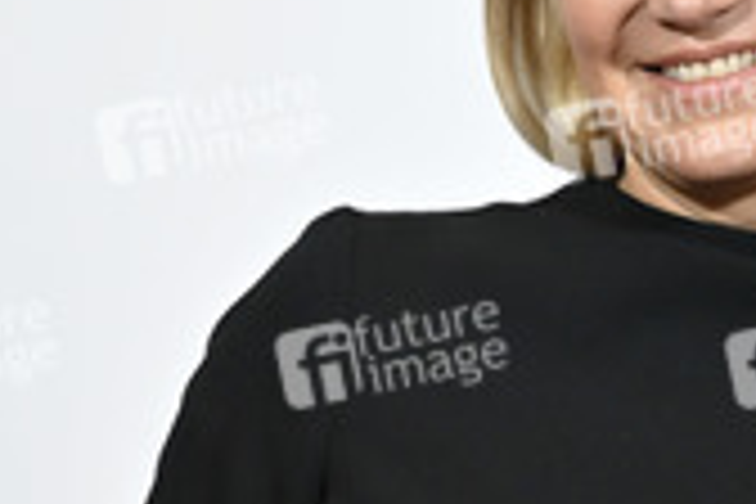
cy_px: 243
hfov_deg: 5.5
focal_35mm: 376
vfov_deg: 3.7
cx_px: 722
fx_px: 7895
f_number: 2.8
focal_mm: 140
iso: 1000
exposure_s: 1/640
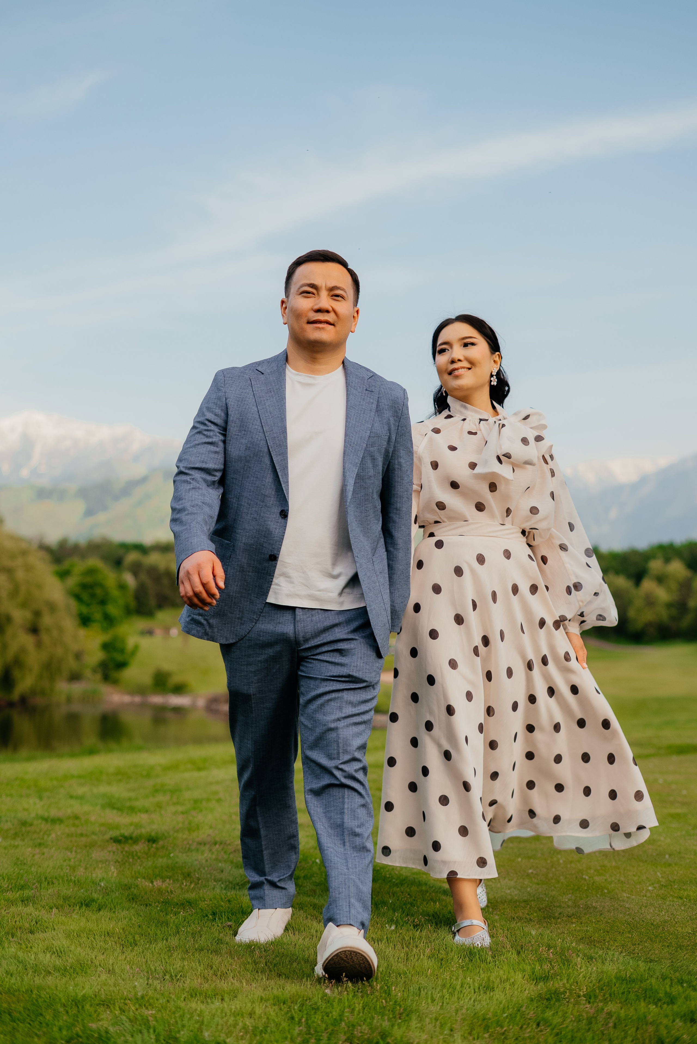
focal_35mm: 50
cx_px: 348
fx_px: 1450
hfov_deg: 27.0
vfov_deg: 39.6
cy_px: 522
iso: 250
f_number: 2.5
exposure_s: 1/500
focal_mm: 50
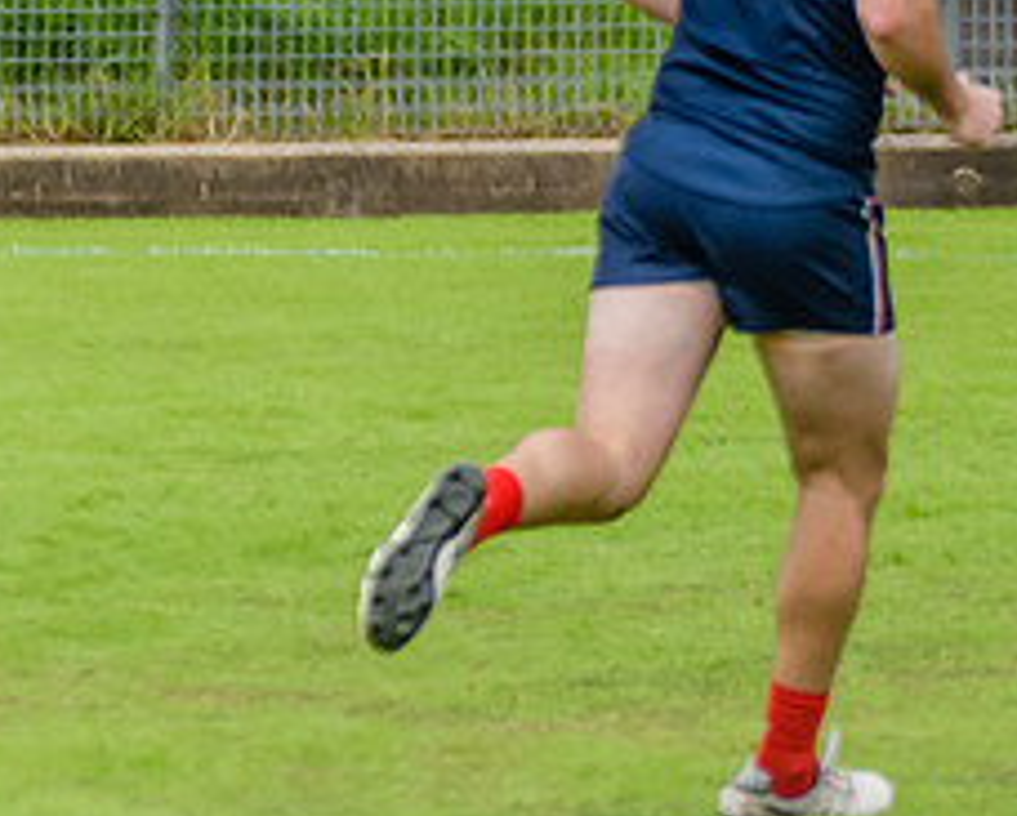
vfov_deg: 1.2
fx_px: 40144
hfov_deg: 1.4
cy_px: 3
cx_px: 1910
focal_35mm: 1332
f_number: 5.6
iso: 800
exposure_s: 1/2500
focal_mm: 280
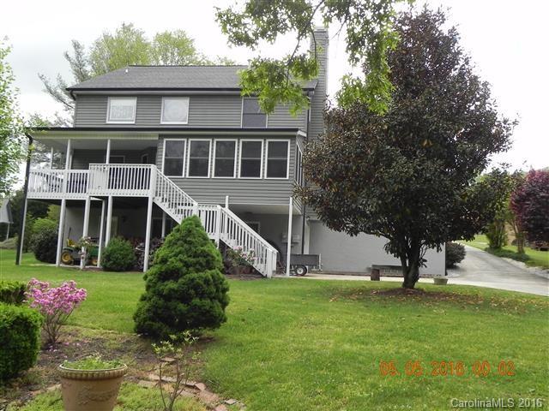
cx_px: 274
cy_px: 206
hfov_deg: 55.4
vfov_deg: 42.9
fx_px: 523
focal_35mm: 33
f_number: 5.6
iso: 160
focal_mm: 5.9
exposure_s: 1/248
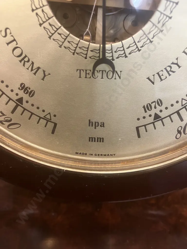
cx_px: 94
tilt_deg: -42.6
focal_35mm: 28
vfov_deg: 63.4
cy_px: 124
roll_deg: -0.8
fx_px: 202
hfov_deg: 49.7
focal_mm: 3.99
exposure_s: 1/50
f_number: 1.8
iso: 200
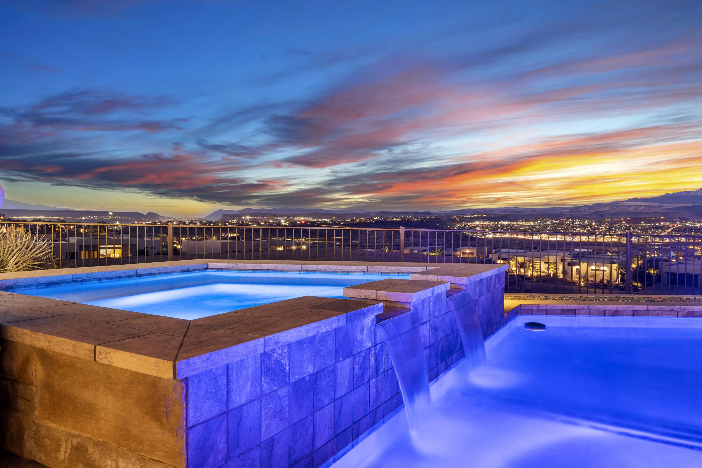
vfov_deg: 53.1
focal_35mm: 24
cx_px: 351
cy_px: 234
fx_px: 468
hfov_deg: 73.7
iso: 125
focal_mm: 24
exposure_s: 25
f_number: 10
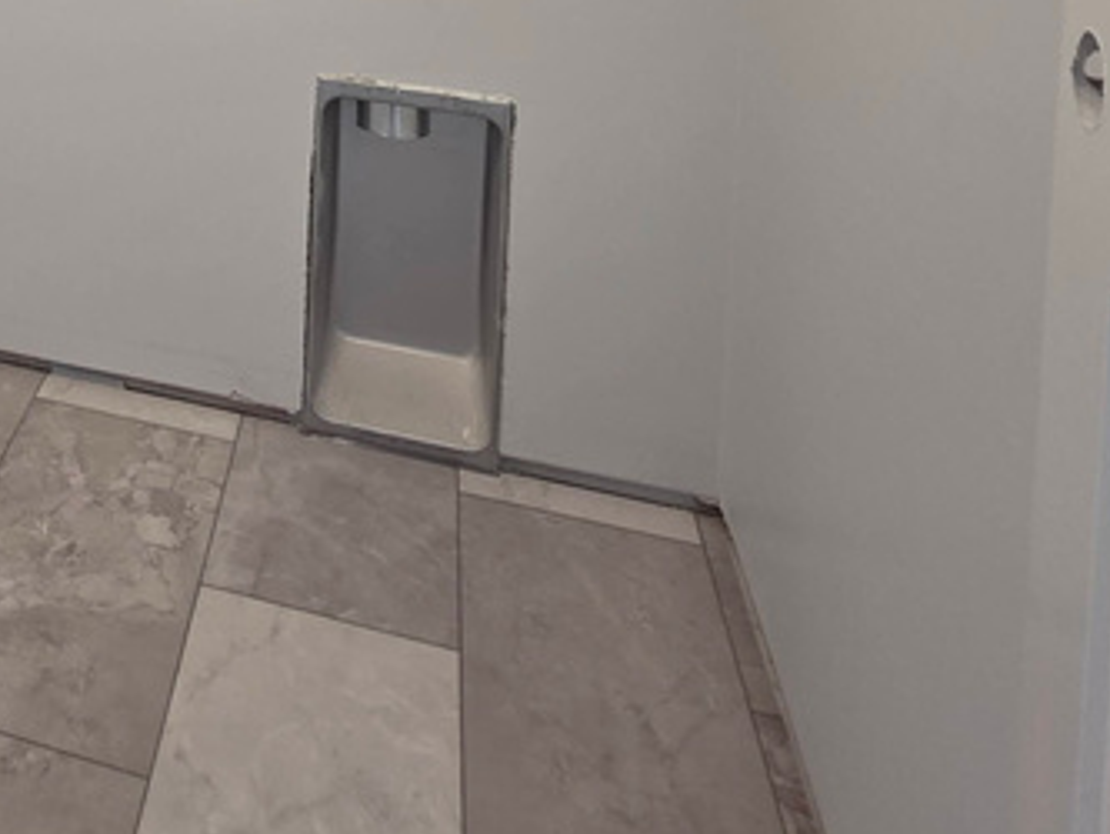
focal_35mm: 40
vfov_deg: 27.8
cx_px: -13
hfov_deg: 40.6
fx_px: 1283
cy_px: -327
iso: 160
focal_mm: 2.2
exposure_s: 1/120
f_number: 1.9
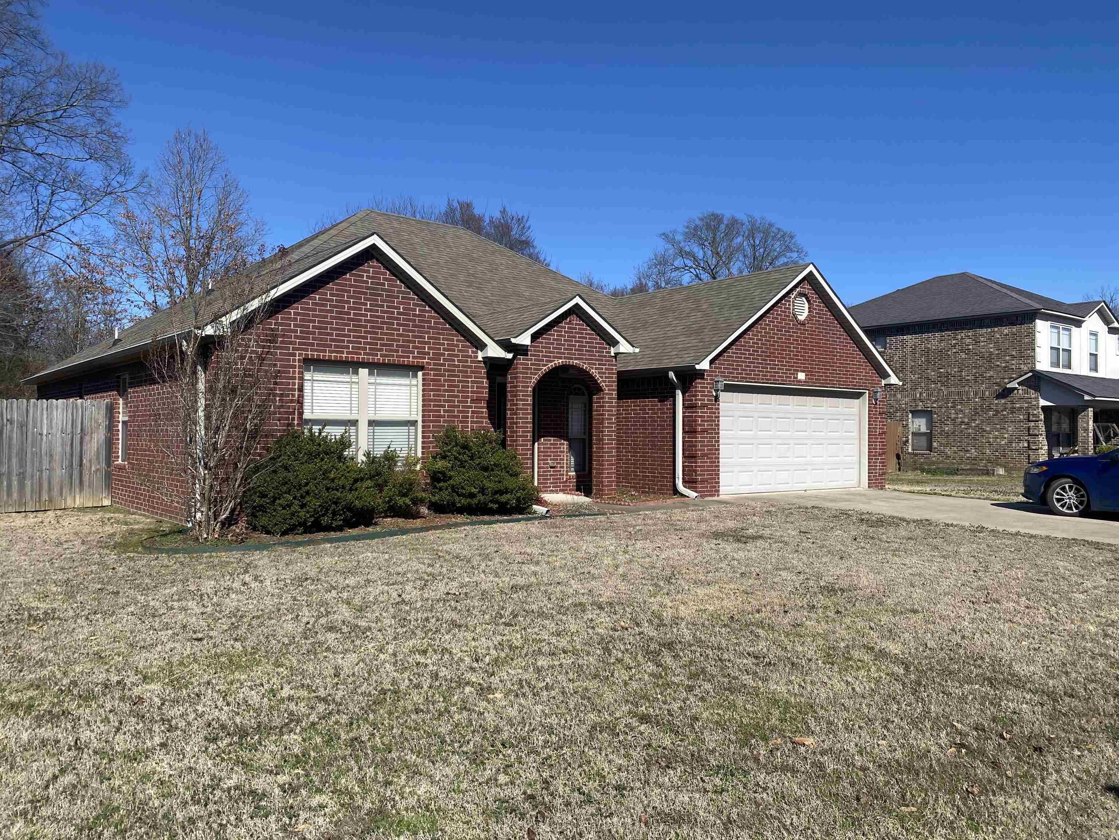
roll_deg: -1.6
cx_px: 560
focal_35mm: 26
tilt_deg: +1.9
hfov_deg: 67.3
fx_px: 840
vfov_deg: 53.1
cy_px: 420
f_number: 1.8
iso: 32
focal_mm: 4.25
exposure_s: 1/3125
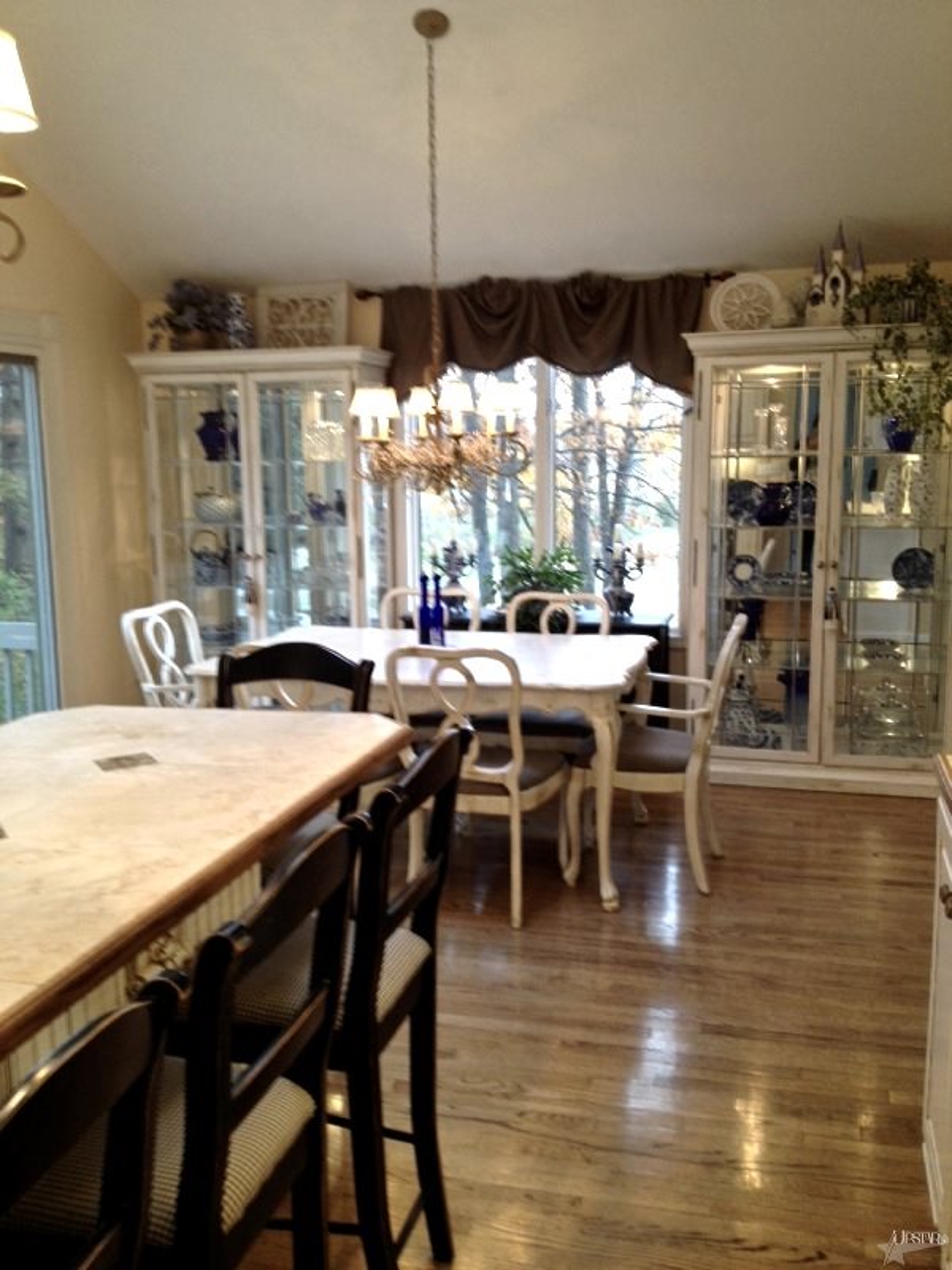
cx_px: 476
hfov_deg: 40.7
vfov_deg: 52.6
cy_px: 635
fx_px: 1283
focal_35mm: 35
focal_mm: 4.28
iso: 64
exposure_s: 1/20
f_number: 2.4
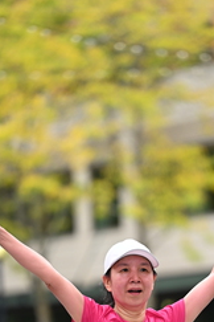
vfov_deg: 5.4
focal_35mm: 384
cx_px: 137
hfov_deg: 3.6
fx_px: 3424
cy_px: 349
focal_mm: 170
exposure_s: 1/2000
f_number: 2.8
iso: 640
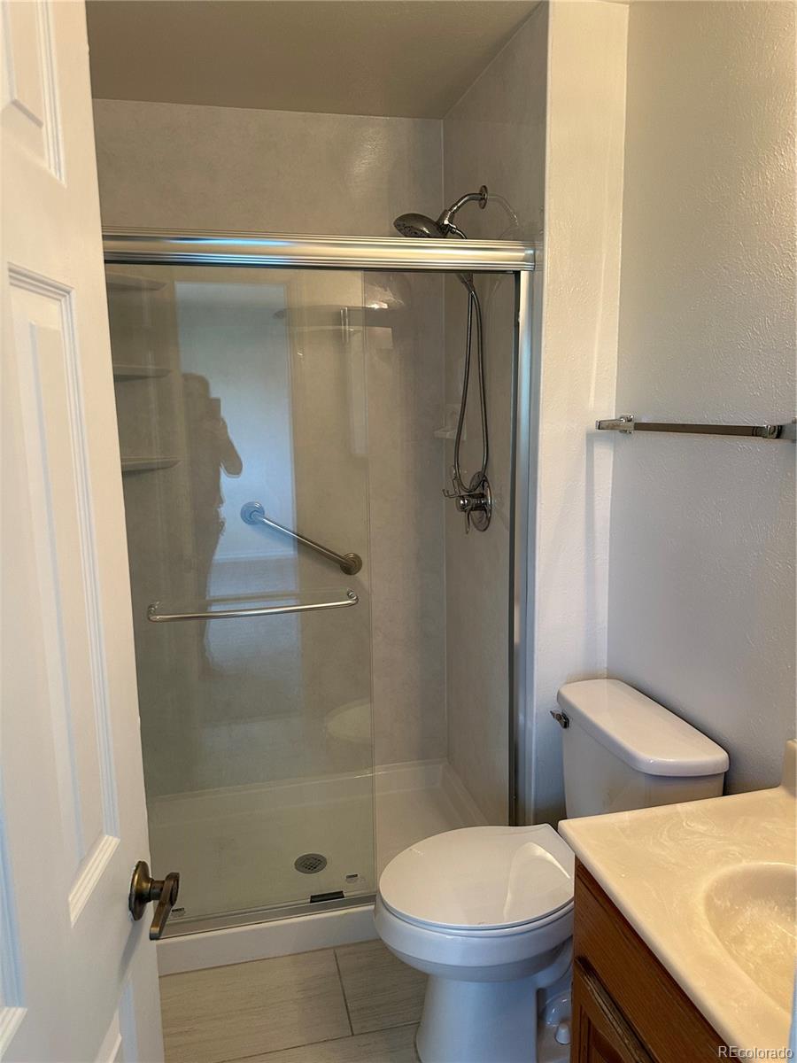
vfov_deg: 71.6
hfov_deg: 56.8
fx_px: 737
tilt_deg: -8.3
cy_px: 532
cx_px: 398
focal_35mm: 24
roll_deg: +0.1
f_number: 1.78
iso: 160
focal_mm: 6.86
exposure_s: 1/120
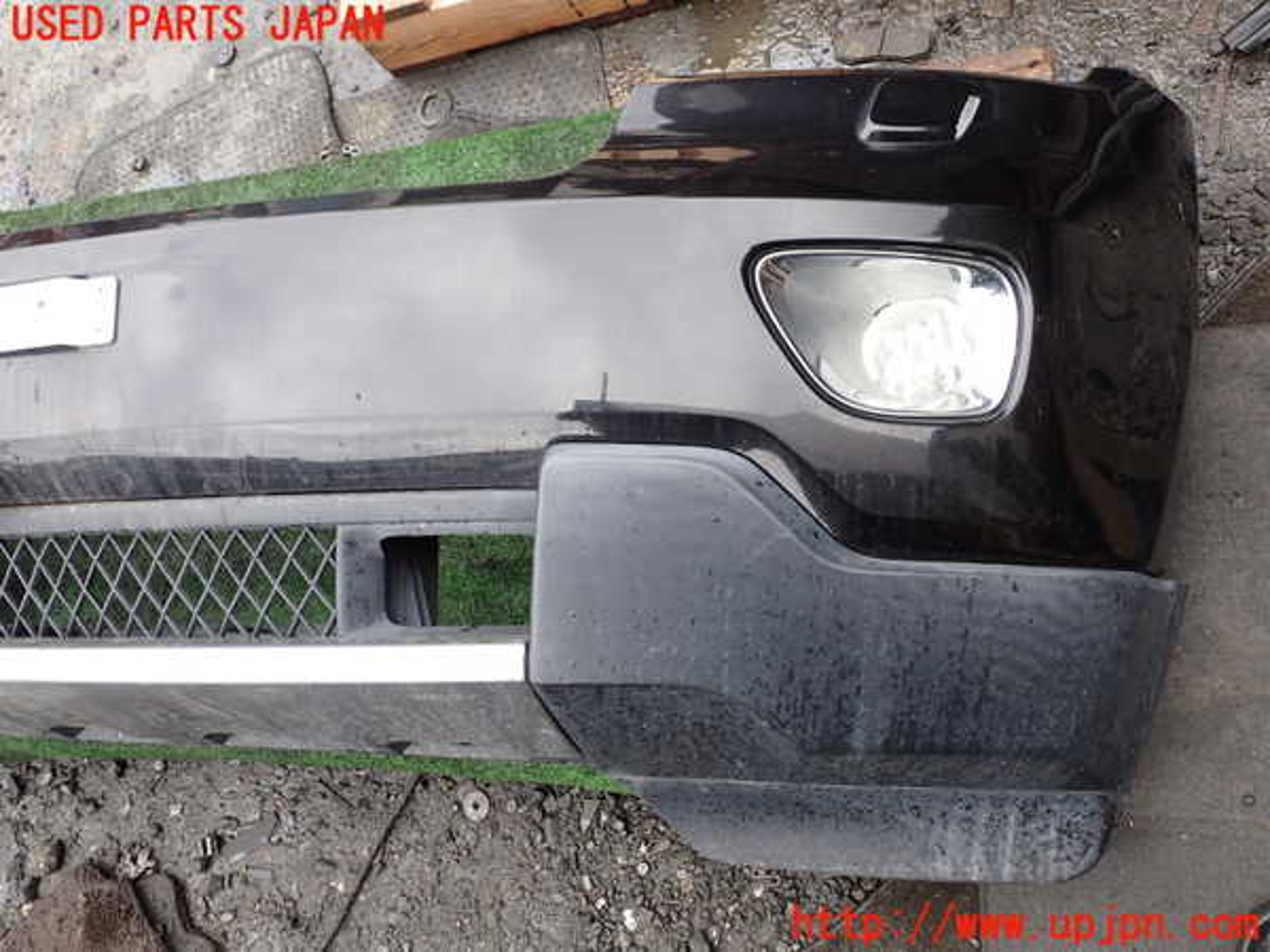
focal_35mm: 30
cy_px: 476
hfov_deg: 60.0
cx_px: 635
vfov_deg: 46.8
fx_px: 1101
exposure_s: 1/250
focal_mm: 5.4
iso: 100
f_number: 3.2
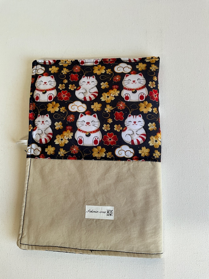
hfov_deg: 48.2
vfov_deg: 61.7
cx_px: 104
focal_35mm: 29
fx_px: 233
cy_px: 140
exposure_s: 1/100
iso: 25
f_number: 1.8
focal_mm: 3
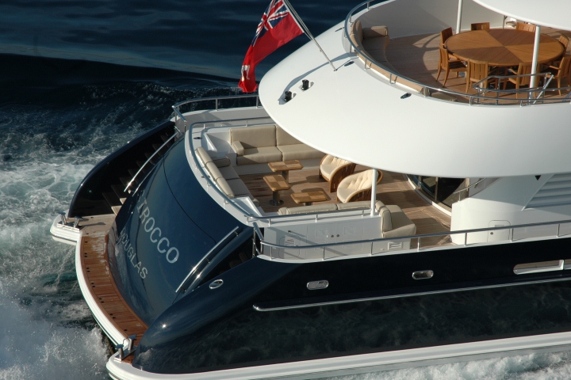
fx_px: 1665
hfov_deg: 19.5
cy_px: 190
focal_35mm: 105
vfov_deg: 13.0
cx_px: 286
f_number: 10
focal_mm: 70
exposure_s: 1/400
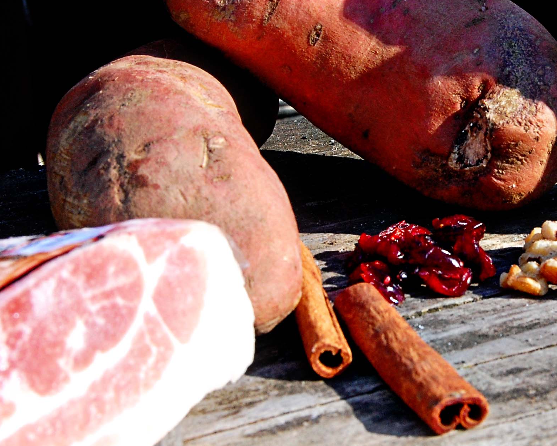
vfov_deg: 16.7
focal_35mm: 92
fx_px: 1517
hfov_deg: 20.6
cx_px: 421
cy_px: 200
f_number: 14
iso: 800
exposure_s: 1/125
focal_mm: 34
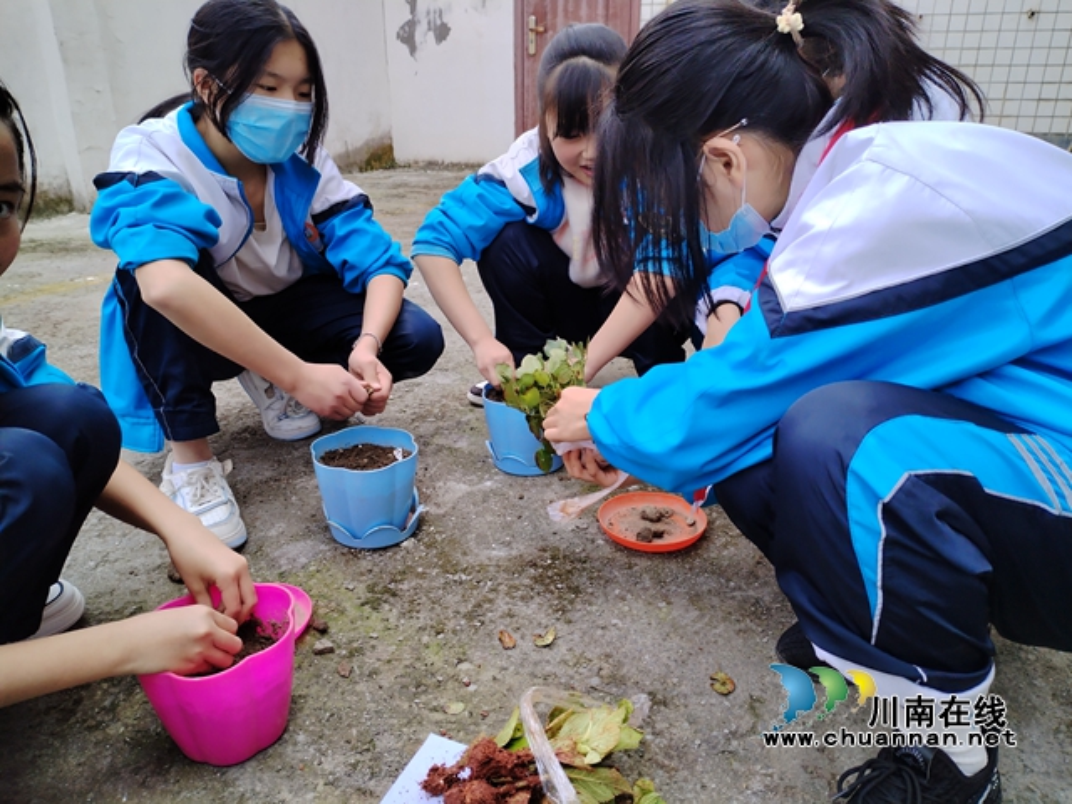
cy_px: 402
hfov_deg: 67.3
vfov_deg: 53.1
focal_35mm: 26
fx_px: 805
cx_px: 536
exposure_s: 1/399
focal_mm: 4.25
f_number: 1.8
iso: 100
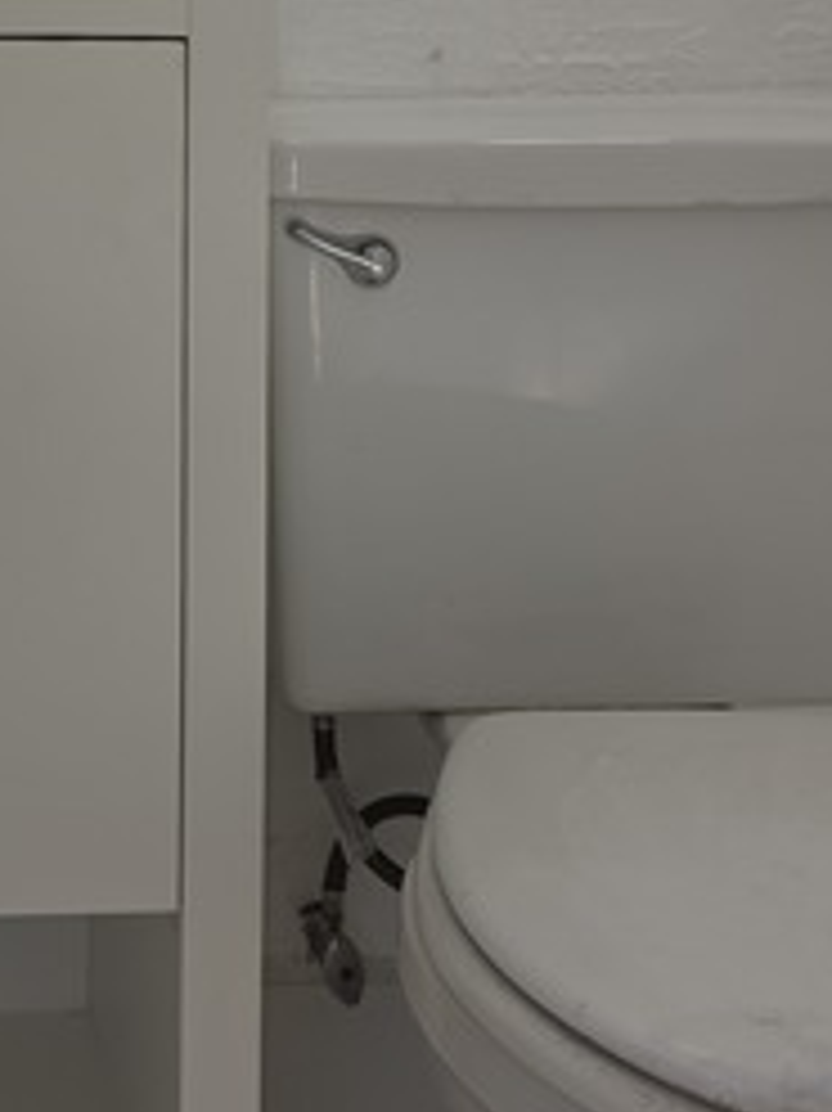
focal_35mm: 62
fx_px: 1989
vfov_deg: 29.6
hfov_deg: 22.4
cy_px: 56
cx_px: -76
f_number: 1.7
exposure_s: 1/120
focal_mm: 6.3
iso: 16
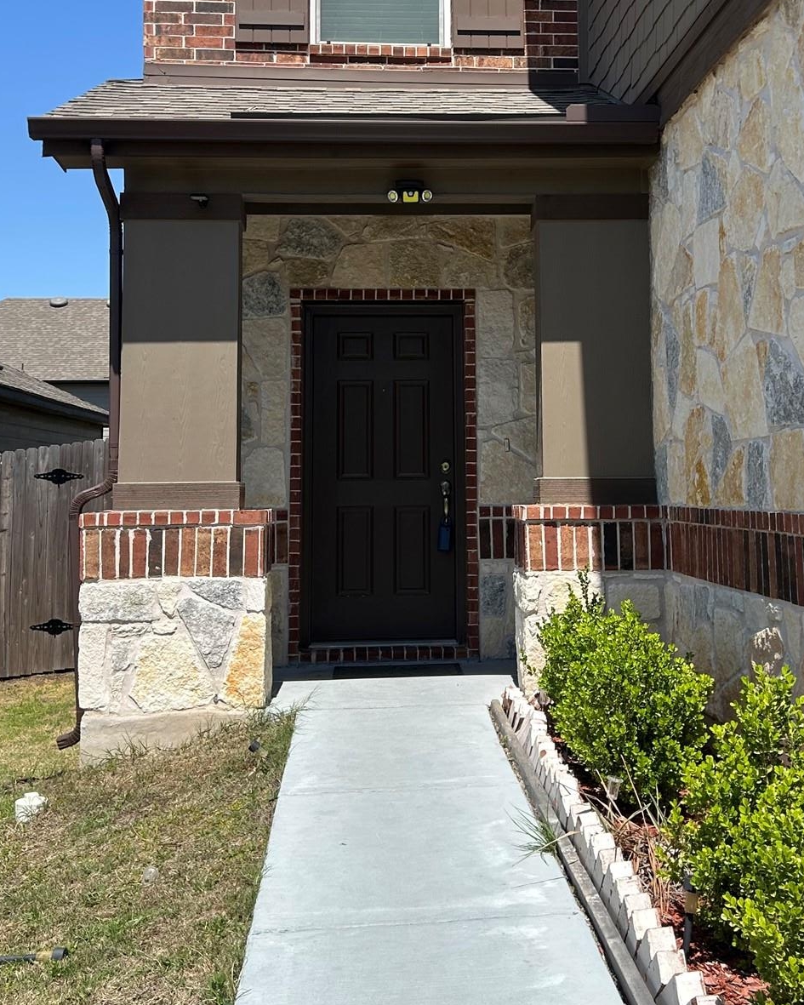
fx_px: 1309
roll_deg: +0.6
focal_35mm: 44
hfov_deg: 34.1
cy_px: 354
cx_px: 444
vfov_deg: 41.6
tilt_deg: +6.5
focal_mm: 5.7
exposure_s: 1/4444
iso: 50
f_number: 1.5
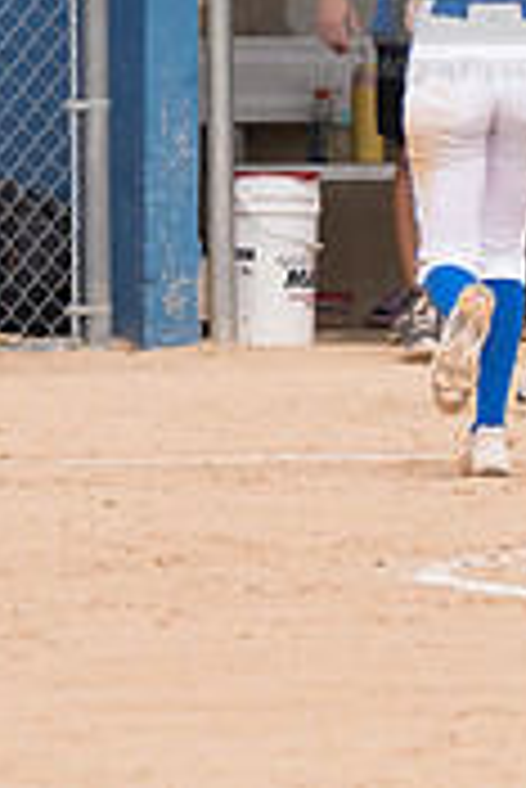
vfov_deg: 2.1
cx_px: 423
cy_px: -77
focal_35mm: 995
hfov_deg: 1.4
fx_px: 21762
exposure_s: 1/1600
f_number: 5.6
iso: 320
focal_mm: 200
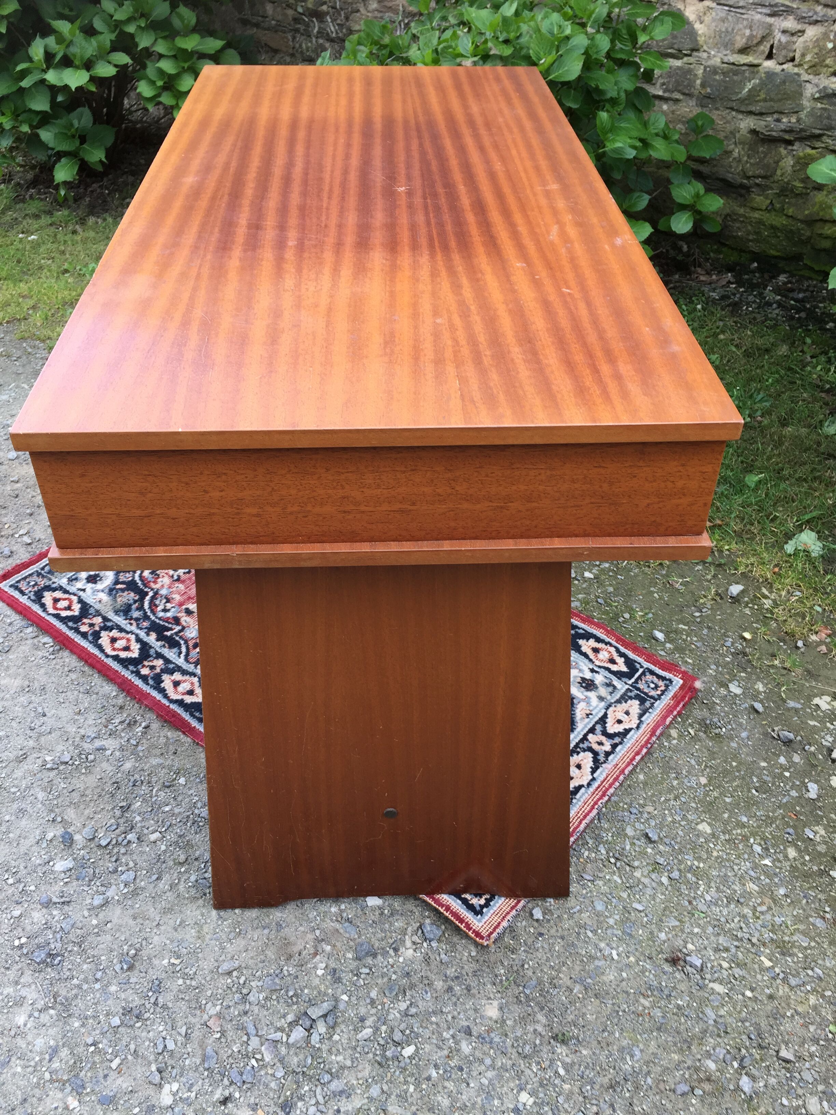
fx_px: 934
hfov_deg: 48.2
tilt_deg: -39.9
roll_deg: -1.4
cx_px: 418
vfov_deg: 61.7
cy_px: 558
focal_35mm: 29
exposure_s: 1/100
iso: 32
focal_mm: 4.15
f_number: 2.2
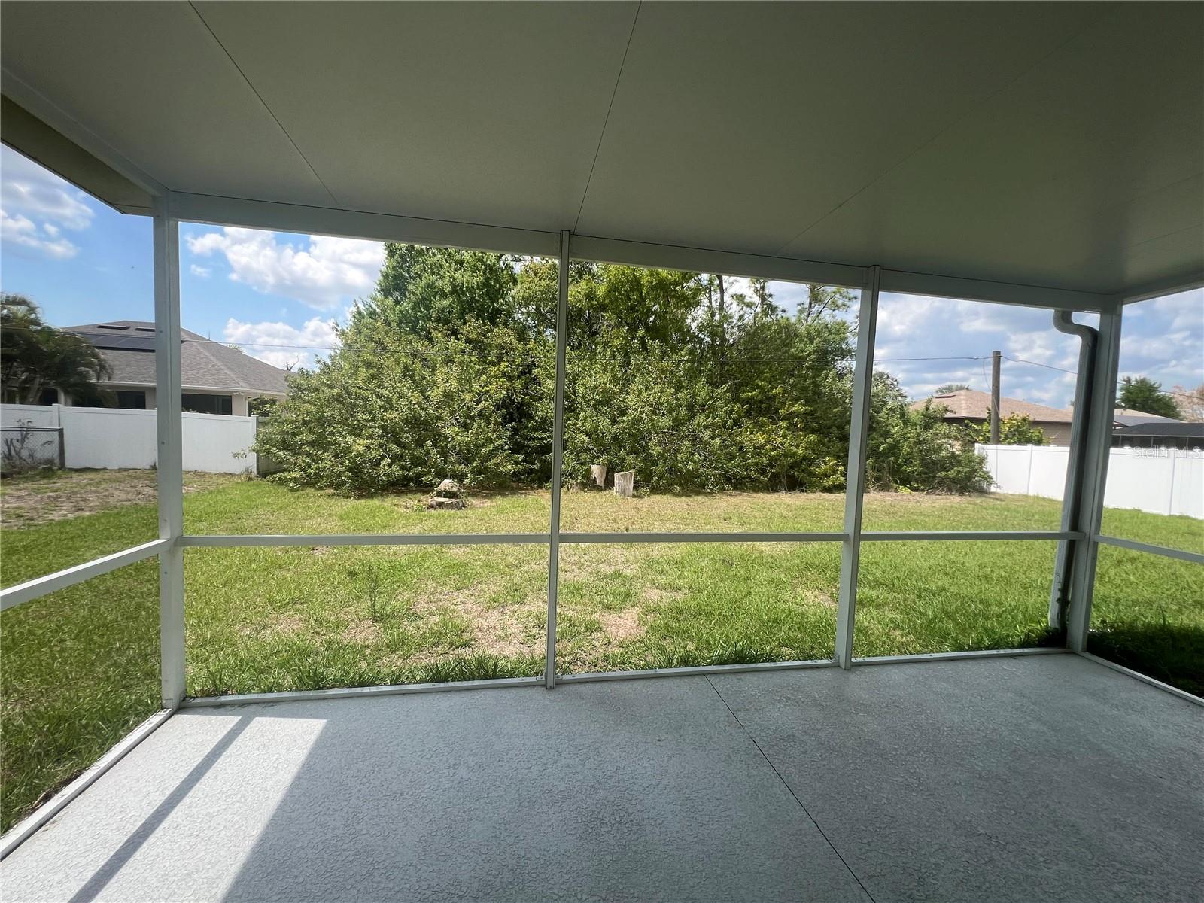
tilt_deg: -3.7
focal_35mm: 13
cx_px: 602
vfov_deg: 89.9
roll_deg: -2.2
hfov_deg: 106.2
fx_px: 452
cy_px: 452
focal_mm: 1.57
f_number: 1.8
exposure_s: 1/541
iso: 32
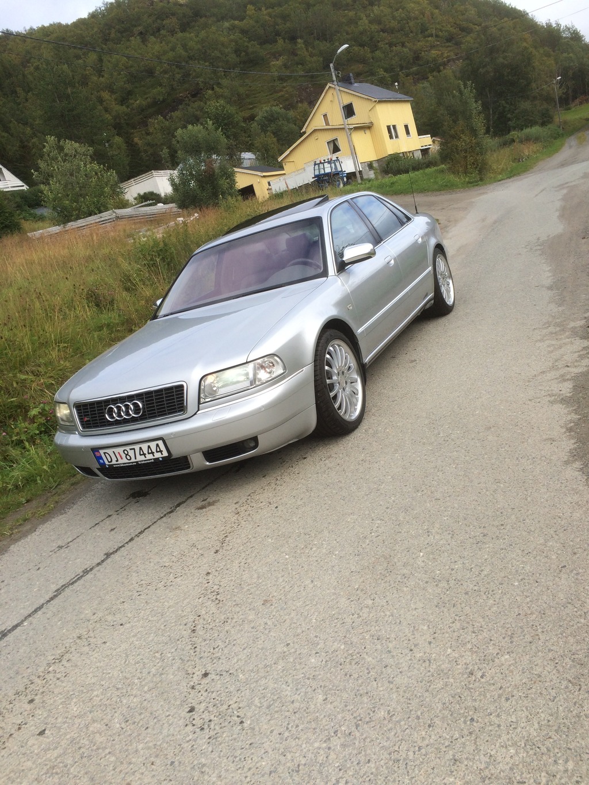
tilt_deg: -13.8
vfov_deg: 61.7
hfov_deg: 48.2
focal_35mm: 29
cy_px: 392
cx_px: 294
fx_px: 658
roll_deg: +18.5
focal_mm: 4.15
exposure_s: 1/912
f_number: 2.2
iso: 32
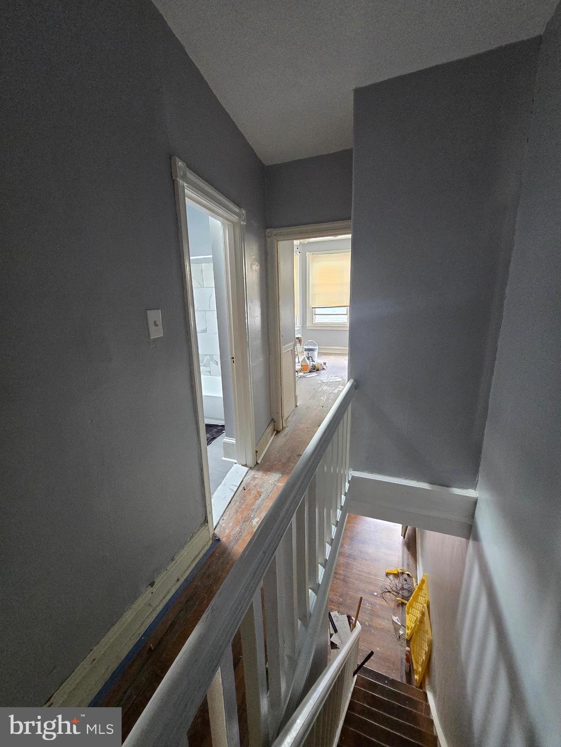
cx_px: 280
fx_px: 281
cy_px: 374
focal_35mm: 13
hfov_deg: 89.9
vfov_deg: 106.2
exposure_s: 1/60
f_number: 2.2
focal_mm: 2.2
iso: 640
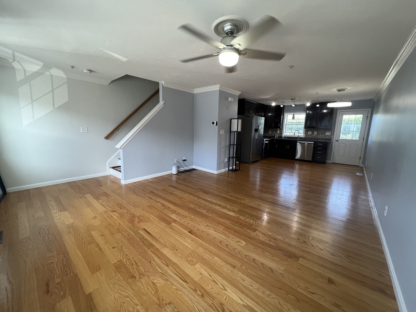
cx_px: 208
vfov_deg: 89.9
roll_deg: -0.8
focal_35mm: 13
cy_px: 156
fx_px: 156
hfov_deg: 106.2
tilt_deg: -9.4
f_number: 1.8
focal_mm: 1.57
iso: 125
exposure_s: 1/120
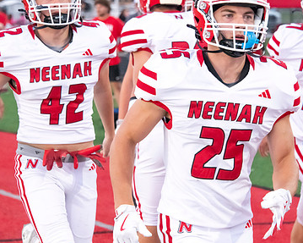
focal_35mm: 205
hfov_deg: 9.4
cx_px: 183
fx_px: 1838
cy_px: 105
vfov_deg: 7.5
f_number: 7.1
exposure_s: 1/800
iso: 10000
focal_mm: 135
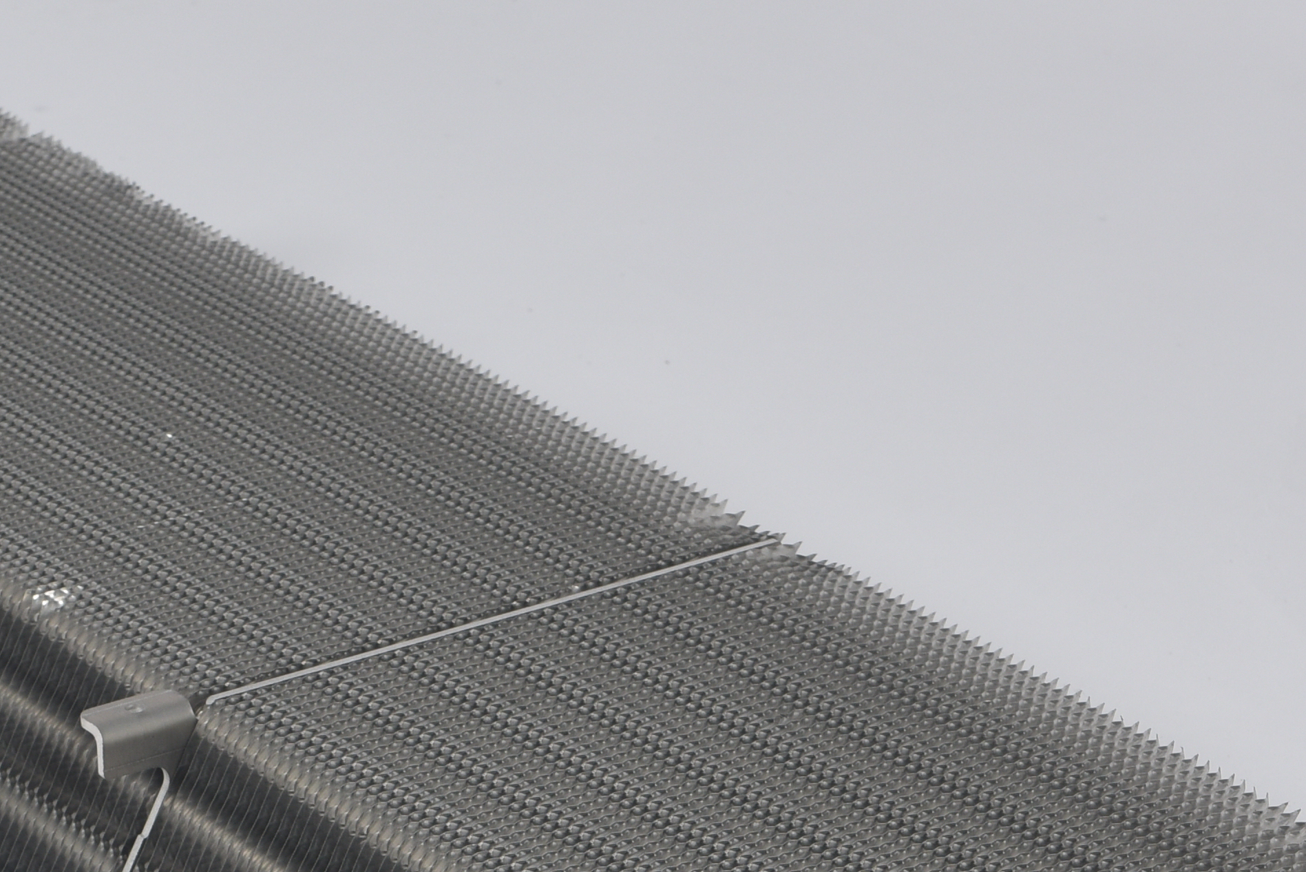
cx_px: 412
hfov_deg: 10.6
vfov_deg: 7.0
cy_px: 1198
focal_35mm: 194
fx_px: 7040
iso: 160
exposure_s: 1/80
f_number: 8
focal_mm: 50
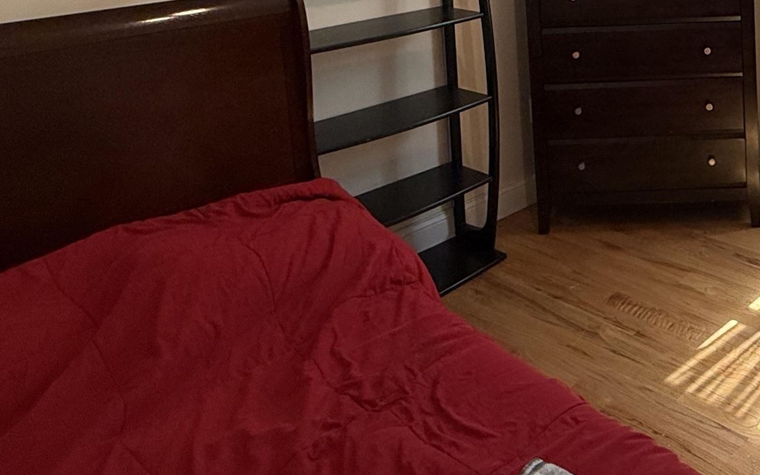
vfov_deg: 28.9
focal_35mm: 39
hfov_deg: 45.1
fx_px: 808
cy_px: -75
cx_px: 703
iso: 125
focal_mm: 2.22
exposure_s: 1/99
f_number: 2.2
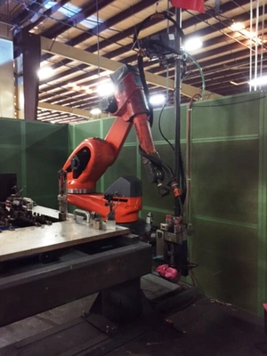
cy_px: 178
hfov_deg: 48.2
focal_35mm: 29
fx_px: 298
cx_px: 134
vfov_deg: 61.7
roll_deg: +0.7
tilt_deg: -1.1
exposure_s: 1/15
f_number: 2.2
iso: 320
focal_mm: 4.15
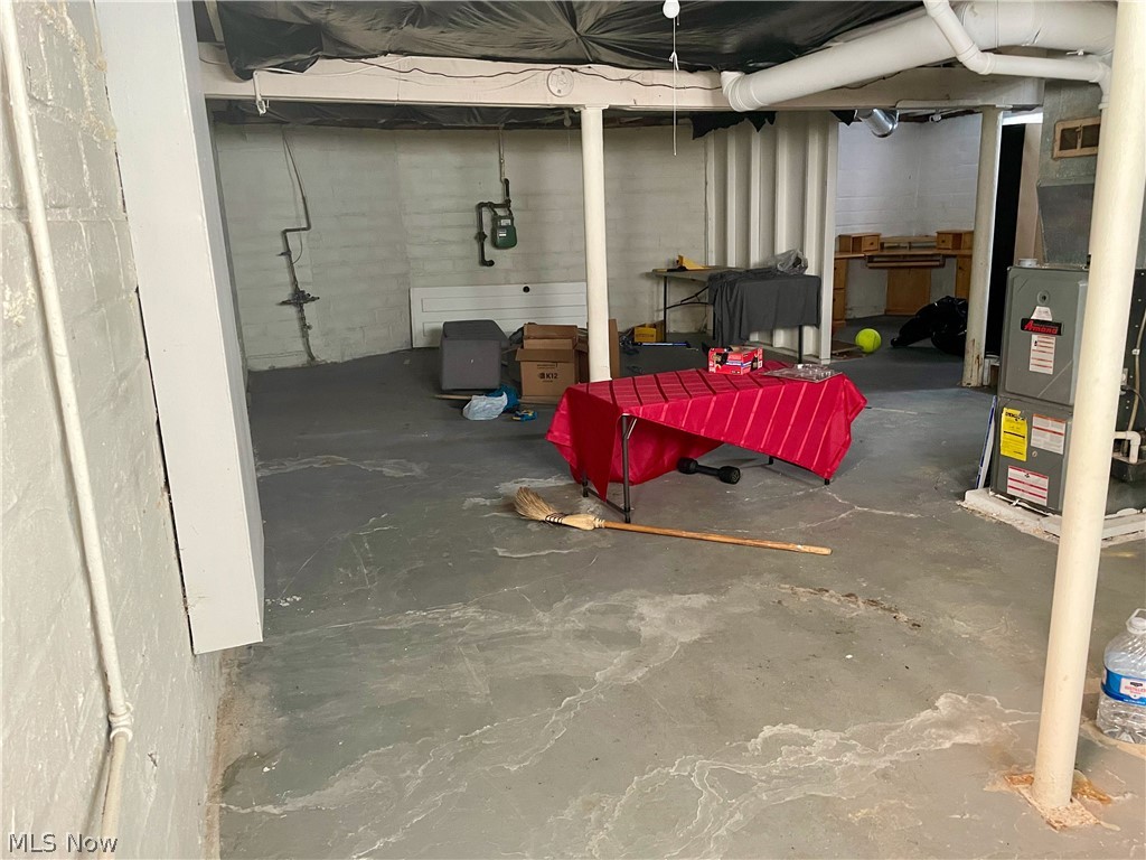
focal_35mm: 26
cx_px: 573
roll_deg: +2.6
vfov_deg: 53.1
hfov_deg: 67.3
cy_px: 430
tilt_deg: -14.0
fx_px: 861
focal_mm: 4.2
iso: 400
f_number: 1.6
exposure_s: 1/60
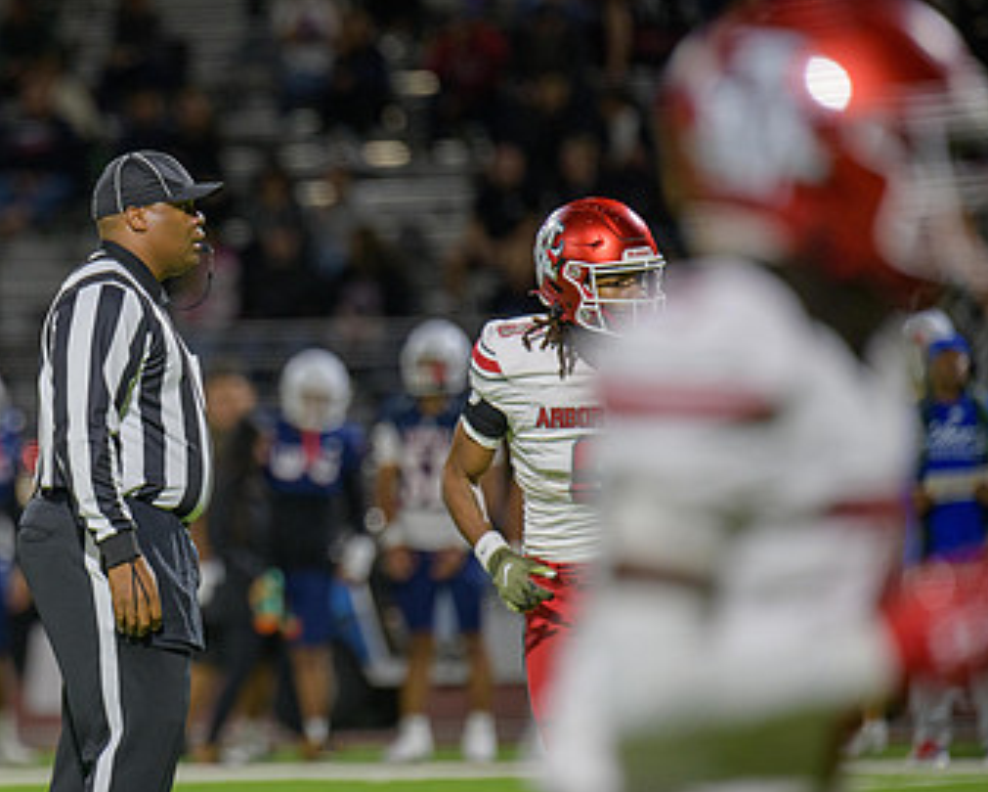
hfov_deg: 4.0
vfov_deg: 3.2
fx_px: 14161
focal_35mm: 484
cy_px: 474
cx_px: 161
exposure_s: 1/250
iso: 1250
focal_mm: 300
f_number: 2.8
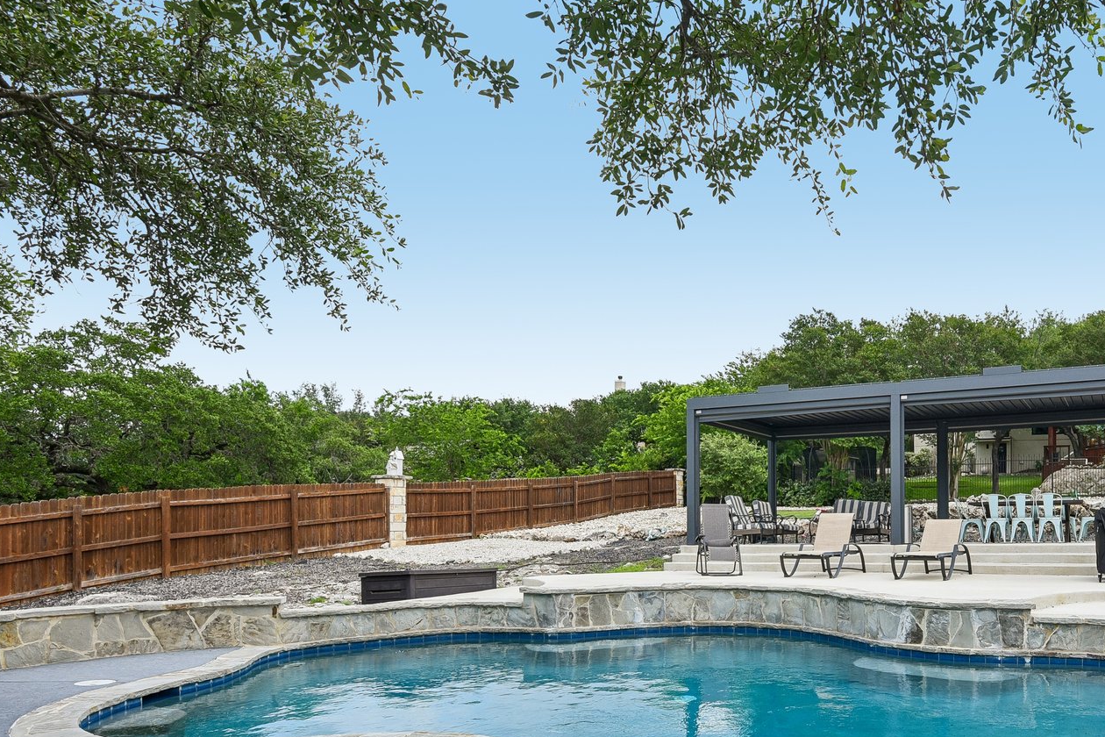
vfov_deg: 48.3
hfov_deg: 65.5
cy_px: 519
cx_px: 816
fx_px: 798
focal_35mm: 26
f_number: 8
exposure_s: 1/500
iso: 400
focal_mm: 16
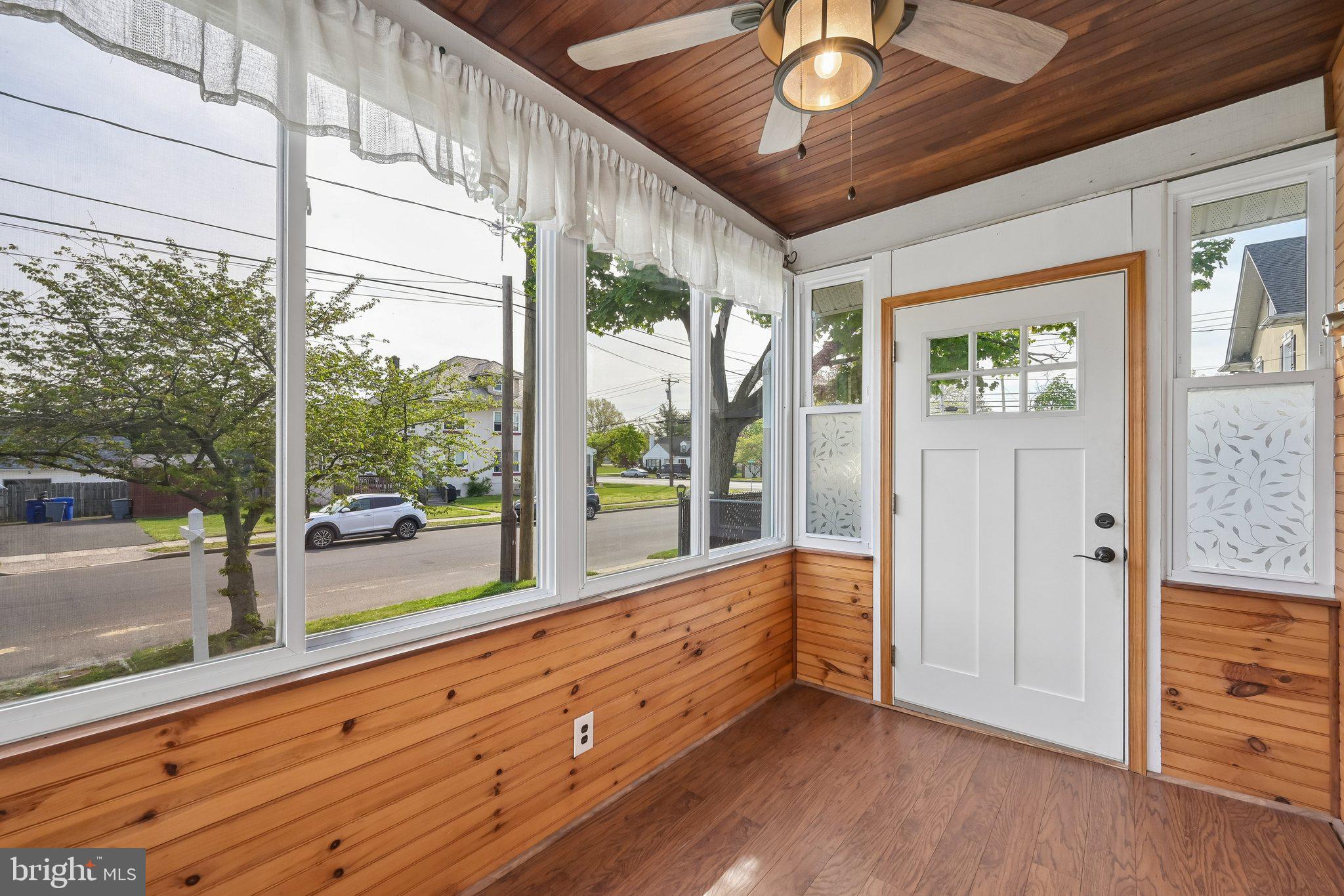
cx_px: 672
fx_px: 523
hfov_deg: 104.3
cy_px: 448
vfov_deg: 81.2
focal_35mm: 14
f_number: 11
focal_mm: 14
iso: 400
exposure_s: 1/60
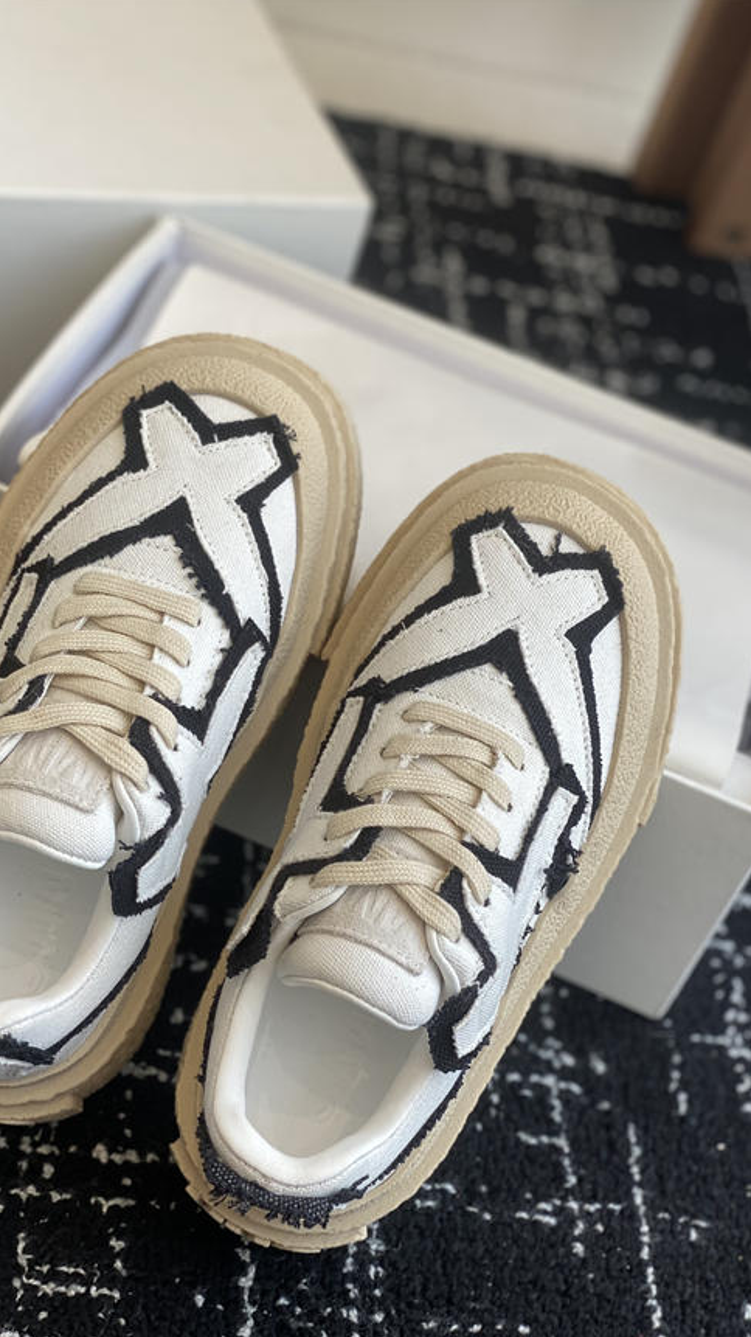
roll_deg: -19.4
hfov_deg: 21.0
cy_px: 668
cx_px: 304
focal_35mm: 57
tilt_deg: -41.5
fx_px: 2019
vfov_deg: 36.6
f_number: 2
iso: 20
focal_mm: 6
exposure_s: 1/172
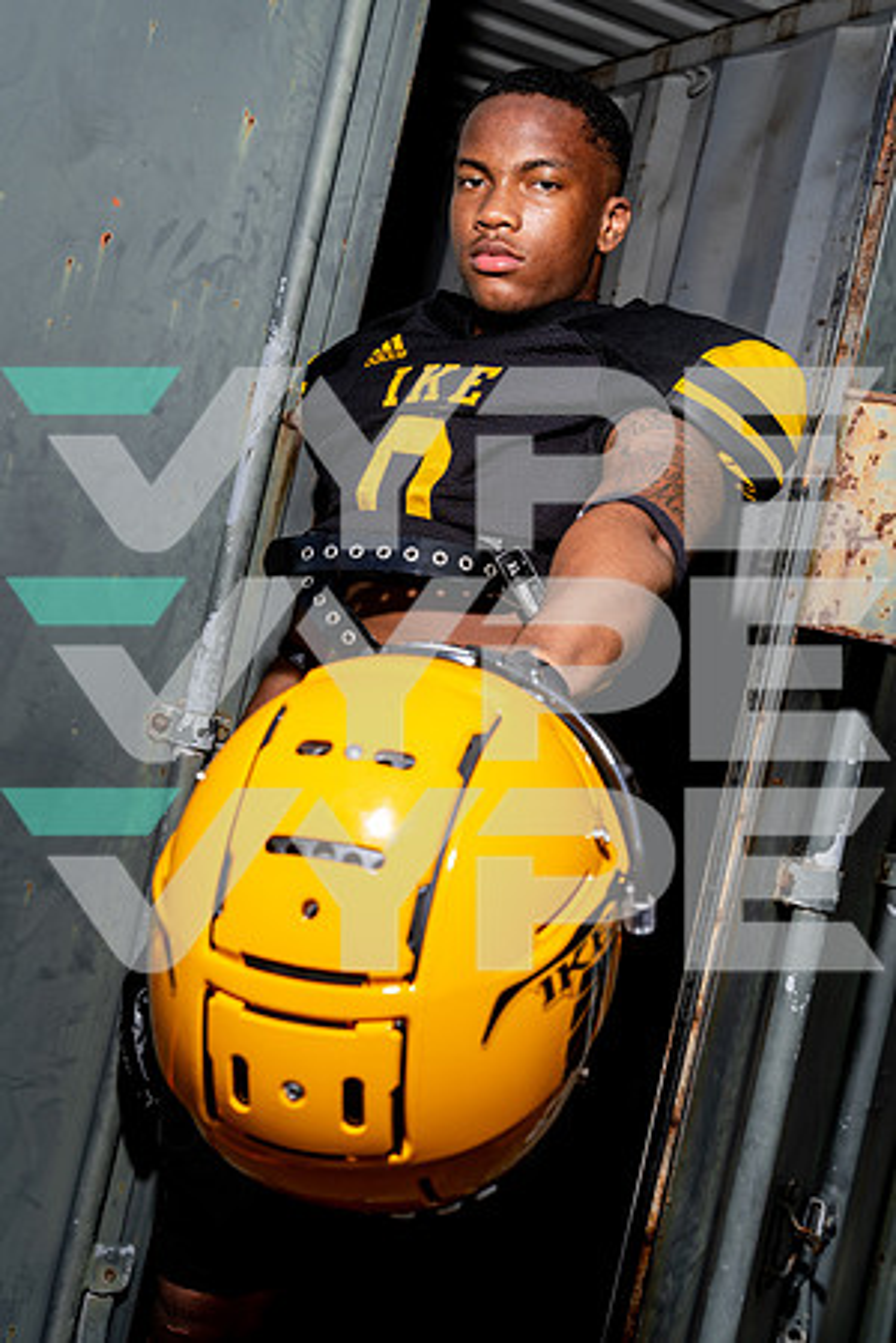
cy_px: 672
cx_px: 448
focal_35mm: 47
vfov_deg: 41.9
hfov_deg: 28.6
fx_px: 1755
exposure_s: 1/125
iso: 100
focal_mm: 47
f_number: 8
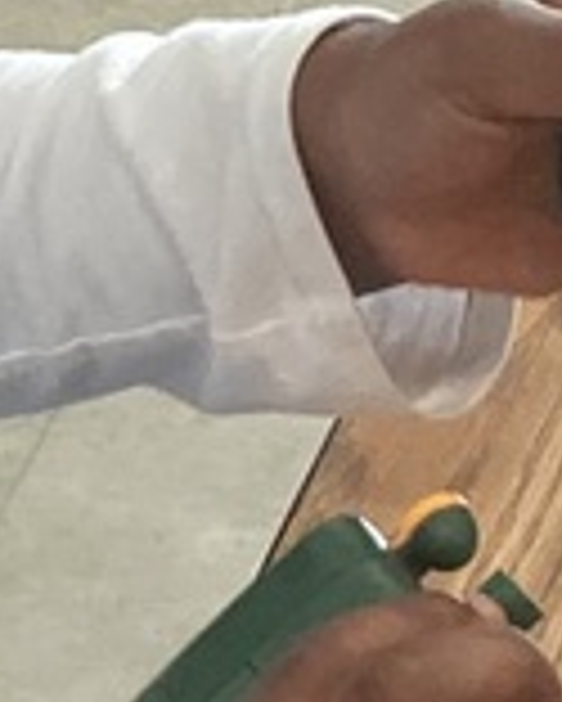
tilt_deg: -31.0
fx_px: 4133
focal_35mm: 199
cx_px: 72
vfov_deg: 9.6
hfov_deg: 7.8
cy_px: 54
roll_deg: -0.5
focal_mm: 3.3
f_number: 2.4
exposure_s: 1/60
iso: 125
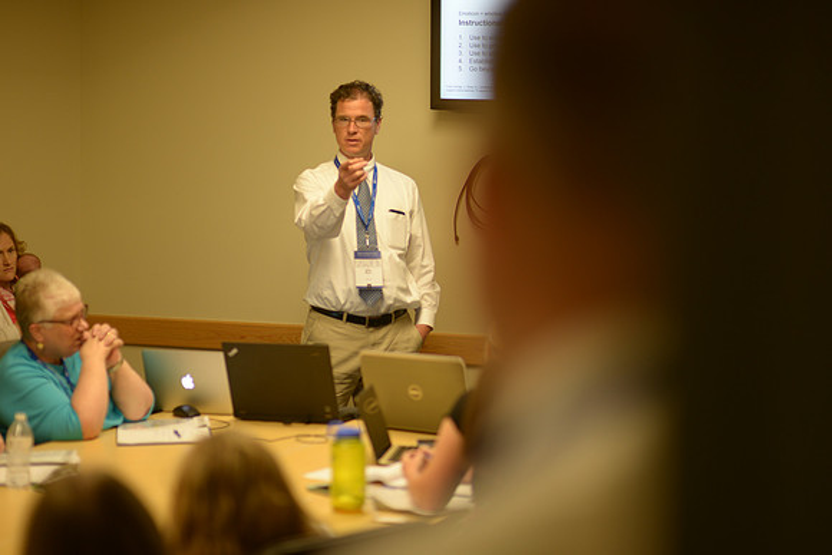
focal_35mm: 85
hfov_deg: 23.9
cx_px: 416
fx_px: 1965
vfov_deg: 16.1
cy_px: 278
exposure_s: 1/125
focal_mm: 85
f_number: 1.4
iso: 320
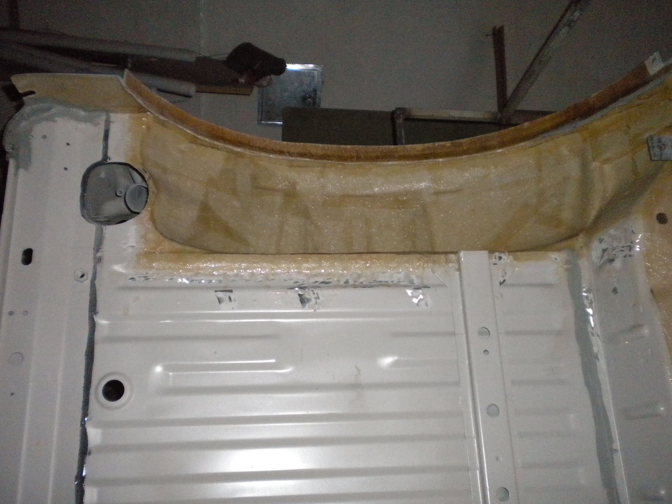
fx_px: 679
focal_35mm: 35
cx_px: 336
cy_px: 252
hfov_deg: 52.6
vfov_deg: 40.7
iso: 800
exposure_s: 1/30
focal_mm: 6.3
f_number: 3.1
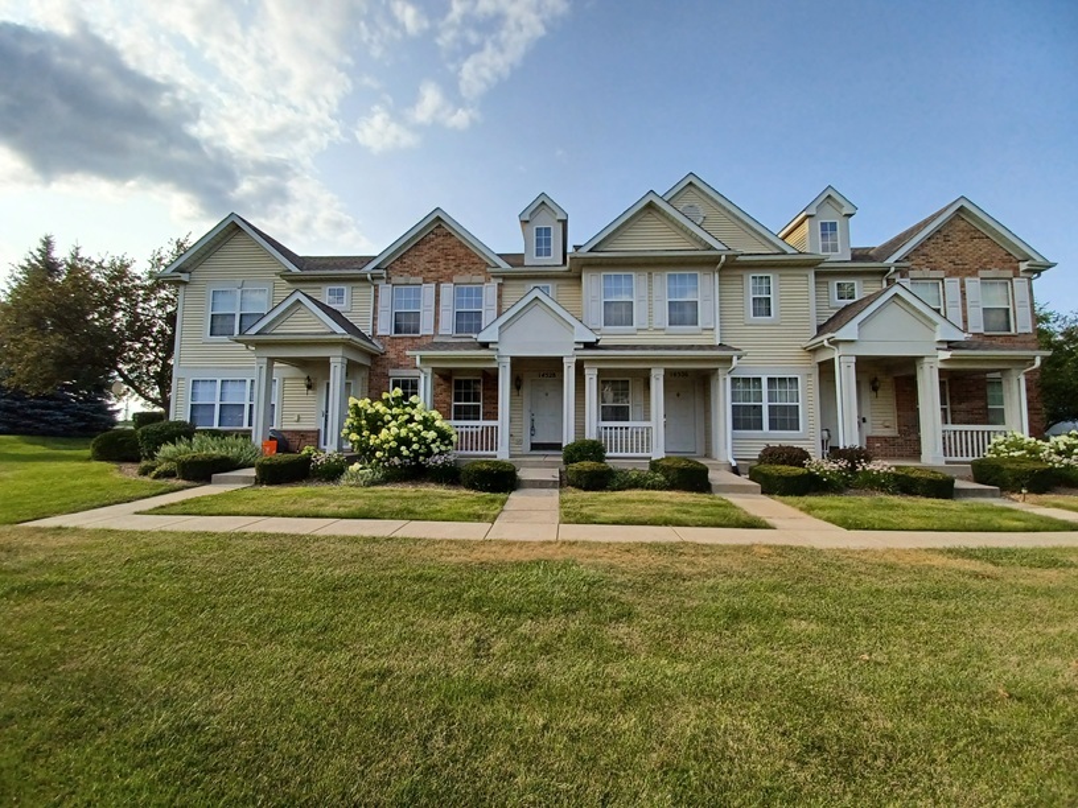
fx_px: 405
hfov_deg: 106.2
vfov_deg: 89.9
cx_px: 539
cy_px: 404
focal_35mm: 13
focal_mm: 1.42
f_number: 2.2
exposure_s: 1/1066
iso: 40
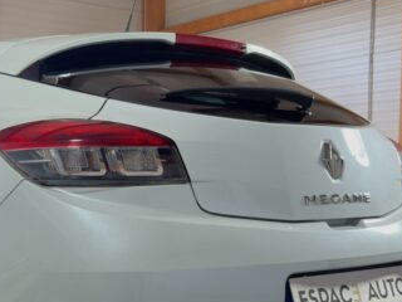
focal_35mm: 60
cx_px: 97
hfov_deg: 31.6
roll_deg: +0.0
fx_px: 697
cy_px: 241
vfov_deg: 24.0
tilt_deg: -4.7
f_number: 1.6
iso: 100
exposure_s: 1/50
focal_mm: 5.96
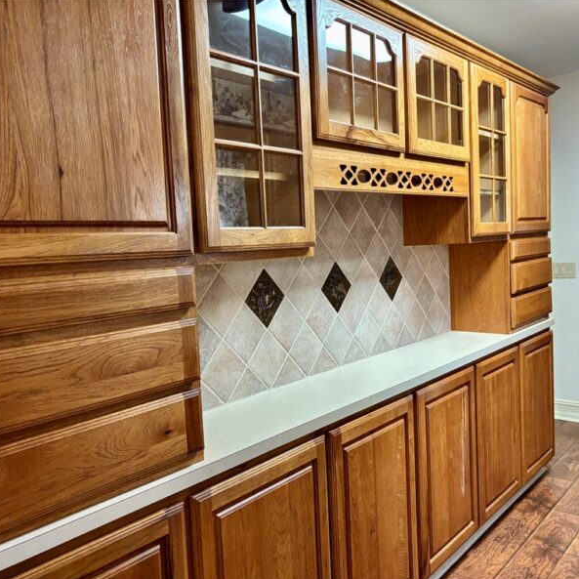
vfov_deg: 52.5
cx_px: 259
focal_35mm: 31
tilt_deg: -3.7
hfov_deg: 52.4
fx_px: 587
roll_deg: +2.6
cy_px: 290
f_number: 1.6
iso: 250
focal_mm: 5.96
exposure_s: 1/60
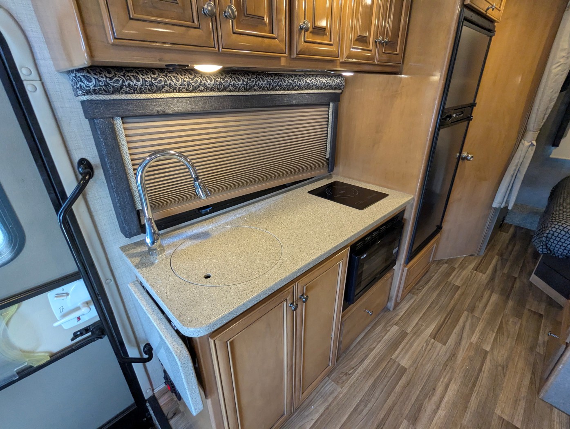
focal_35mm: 16
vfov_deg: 78.2
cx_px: 285
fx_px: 264
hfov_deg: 94.4
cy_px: 214
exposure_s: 1/66.3
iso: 407
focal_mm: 2.35
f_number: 2.2
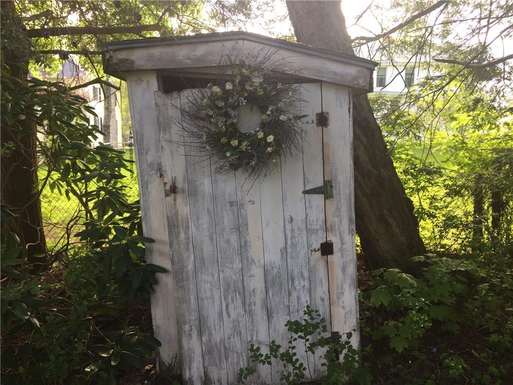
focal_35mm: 29
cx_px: 256
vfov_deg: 48.2
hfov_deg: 61.7
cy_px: 192
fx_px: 430
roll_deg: +0.5
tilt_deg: -7.8
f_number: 2.2
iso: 32
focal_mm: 4.15
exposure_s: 1/60
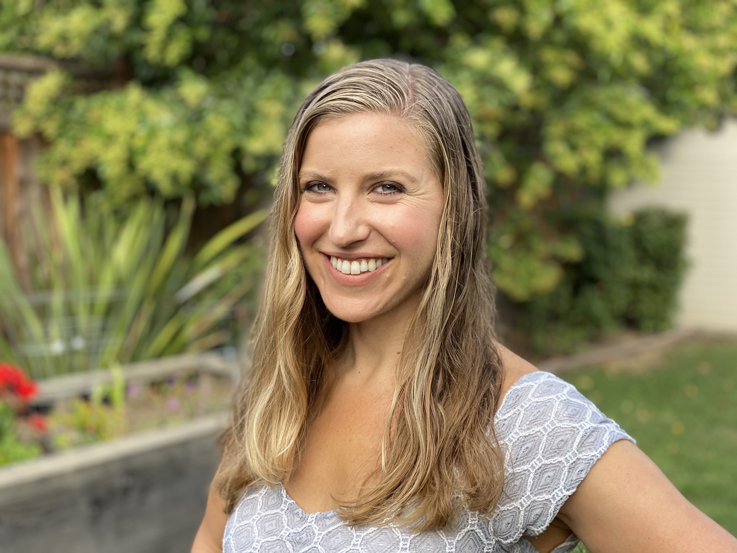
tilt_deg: -5.0
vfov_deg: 28.0
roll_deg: -1.6
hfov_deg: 36.8
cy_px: 276
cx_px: 368
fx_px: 1107
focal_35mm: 52
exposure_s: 1/227
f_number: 2
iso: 20
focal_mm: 6
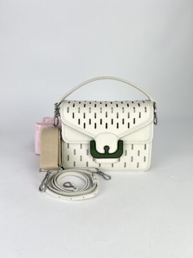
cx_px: 96
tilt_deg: -19.8
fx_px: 193
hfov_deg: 53.1
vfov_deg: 67.3
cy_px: 129
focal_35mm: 26
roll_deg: -1.6
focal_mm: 5.7
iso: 40
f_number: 1.5
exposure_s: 1/200
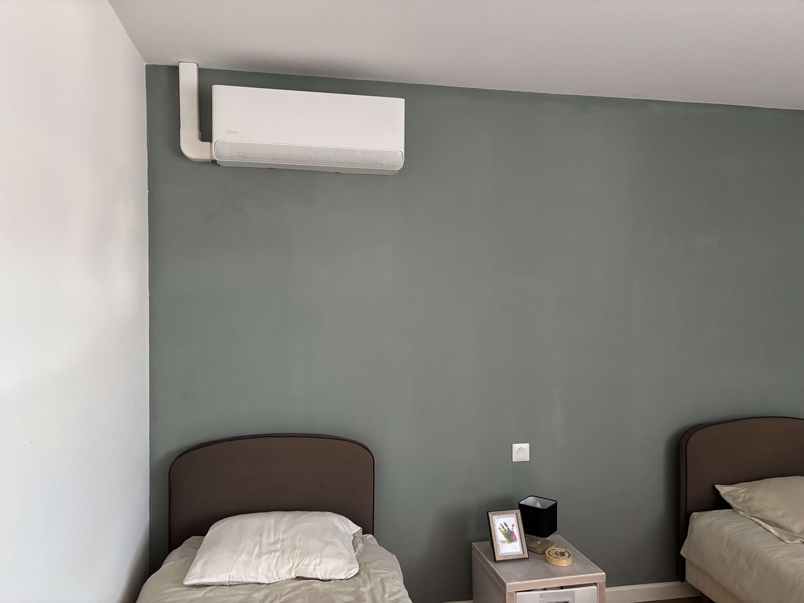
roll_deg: -0.3
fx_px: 604
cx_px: 402
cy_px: 302
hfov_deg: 67.3
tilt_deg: -1.7
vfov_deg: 53.1
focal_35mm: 26
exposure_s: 1/51
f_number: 1.6
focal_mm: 5.96
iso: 500
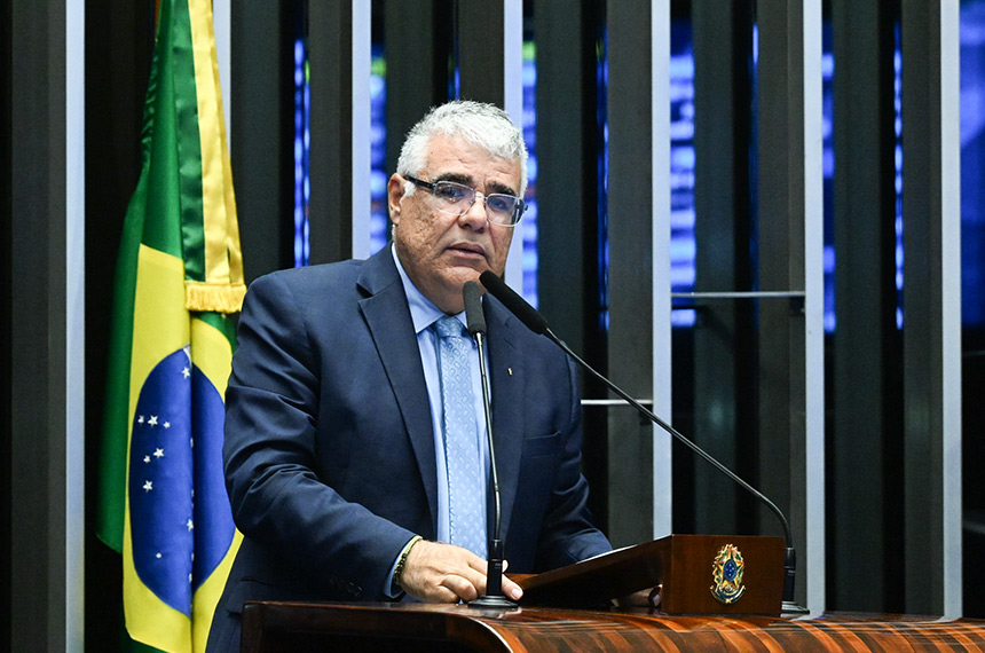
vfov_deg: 6.8
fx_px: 5517
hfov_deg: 10.2
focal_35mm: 202
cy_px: 326
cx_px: 492
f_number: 4
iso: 5000
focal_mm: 135
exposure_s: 1/160
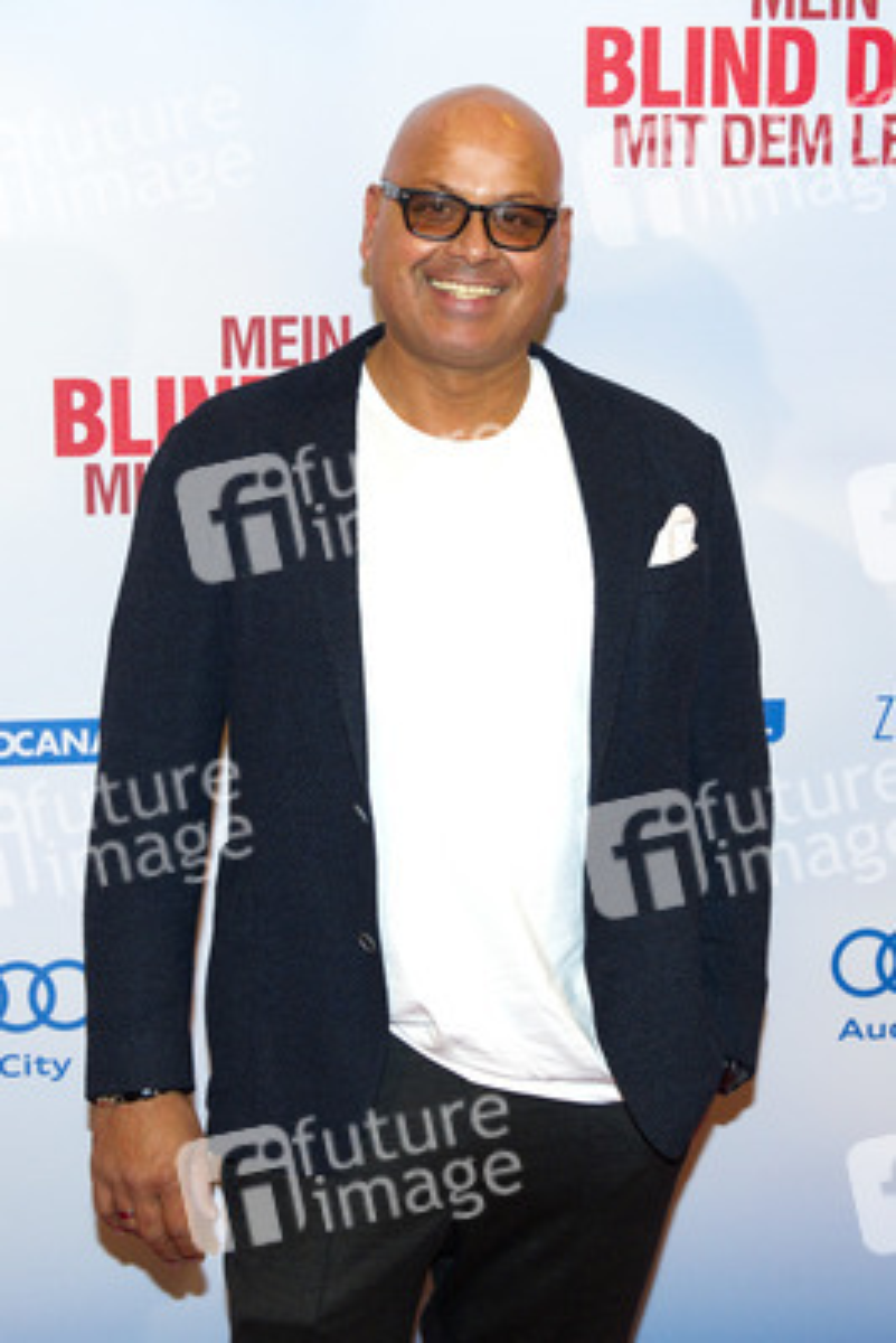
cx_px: 448
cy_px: 672
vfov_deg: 48.4
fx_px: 1492
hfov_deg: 33.4
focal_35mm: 40
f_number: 6.3
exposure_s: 1/125
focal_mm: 40
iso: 1000
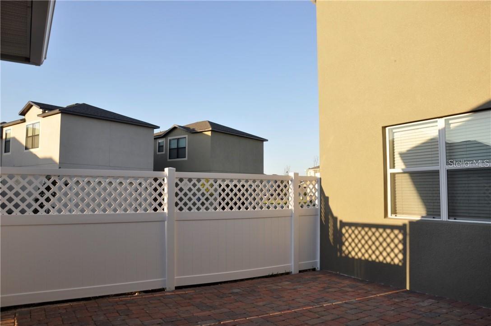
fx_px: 368
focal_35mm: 27
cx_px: 246
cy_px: 163
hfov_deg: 67.5
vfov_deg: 47.8
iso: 200
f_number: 7.1
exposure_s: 1/200
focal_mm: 18
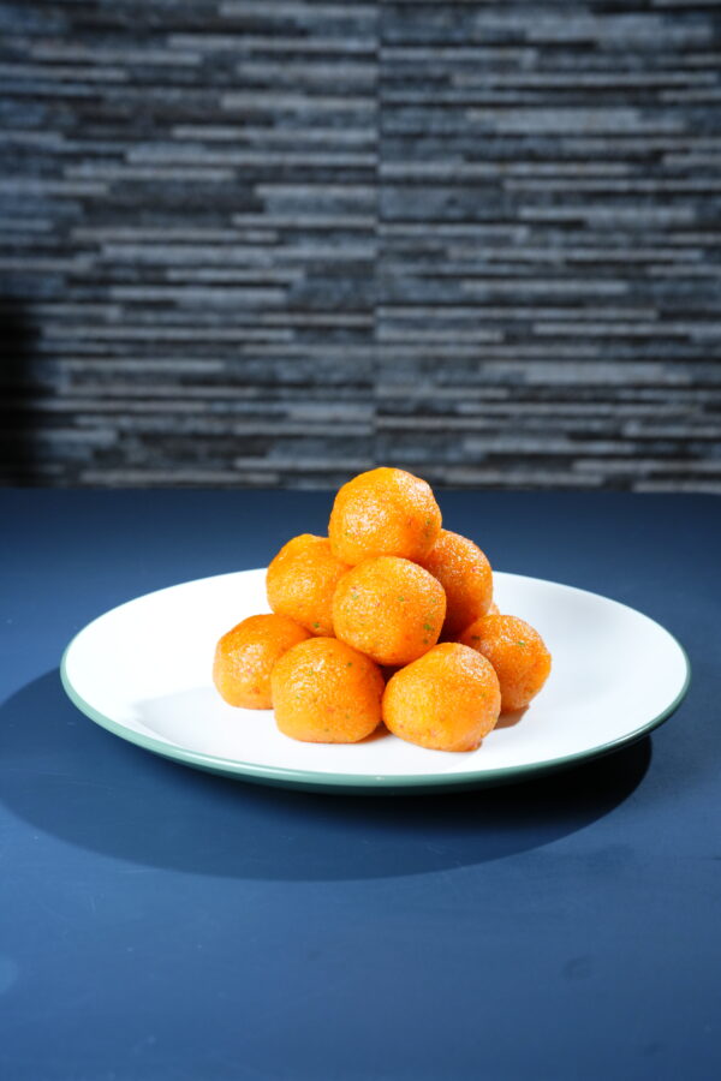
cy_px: 540
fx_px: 1502
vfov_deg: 39.6
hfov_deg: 27.0
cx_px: 360
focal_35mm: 50
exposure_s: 1/100
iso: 1000
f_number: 7.1
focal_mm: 50
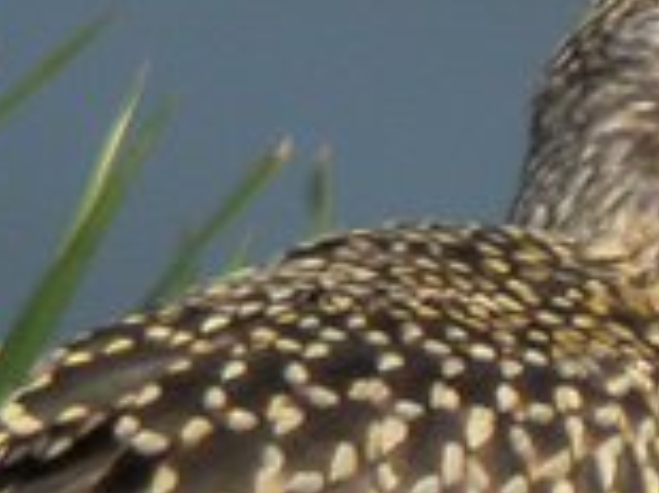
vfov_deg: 1.8
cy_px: 837
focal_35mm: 846
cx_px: 727
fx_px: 16093
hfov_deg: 2.3
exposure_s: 1/250
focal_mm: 32
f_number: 5.1
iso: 100
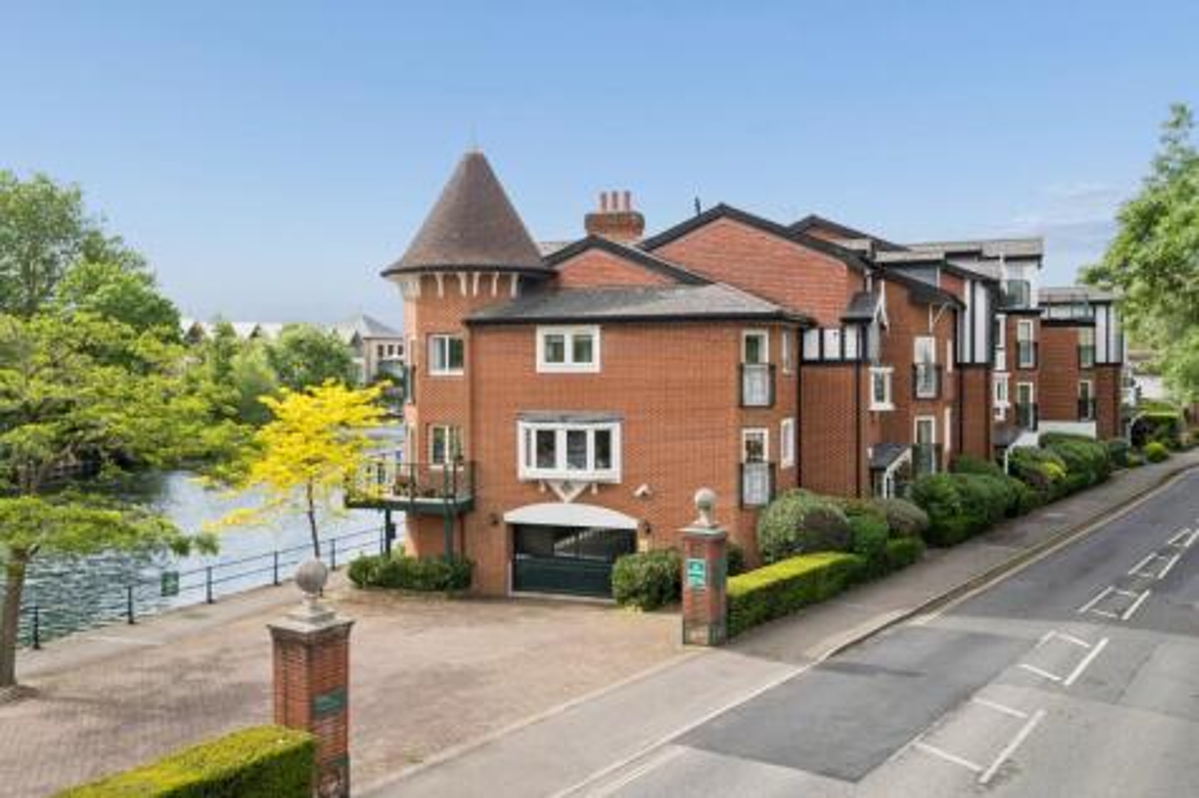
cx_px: 600
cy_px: 399
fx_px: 1065
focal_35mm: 32
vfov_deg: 41.1
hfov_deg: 58.7
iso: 500
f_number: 7.1
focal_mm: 32
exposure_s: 1/800
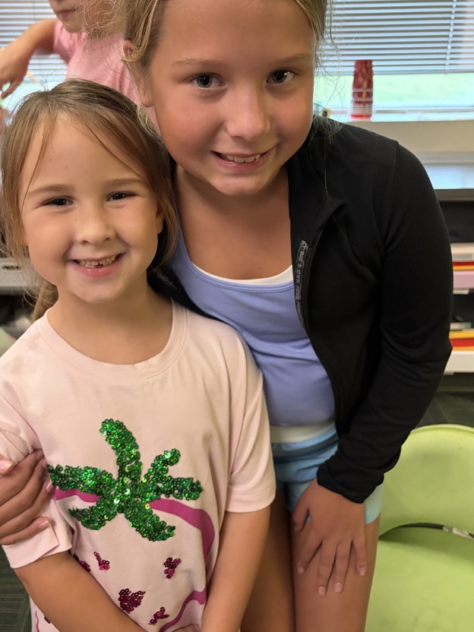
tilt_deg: -18.9
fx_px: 584
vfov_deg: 56.4
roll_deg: +1.1
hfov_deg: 44.0
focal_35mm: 32
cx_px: 194
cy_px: 255
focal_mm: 5.96
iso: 500
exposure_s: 1/38
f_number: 1.6
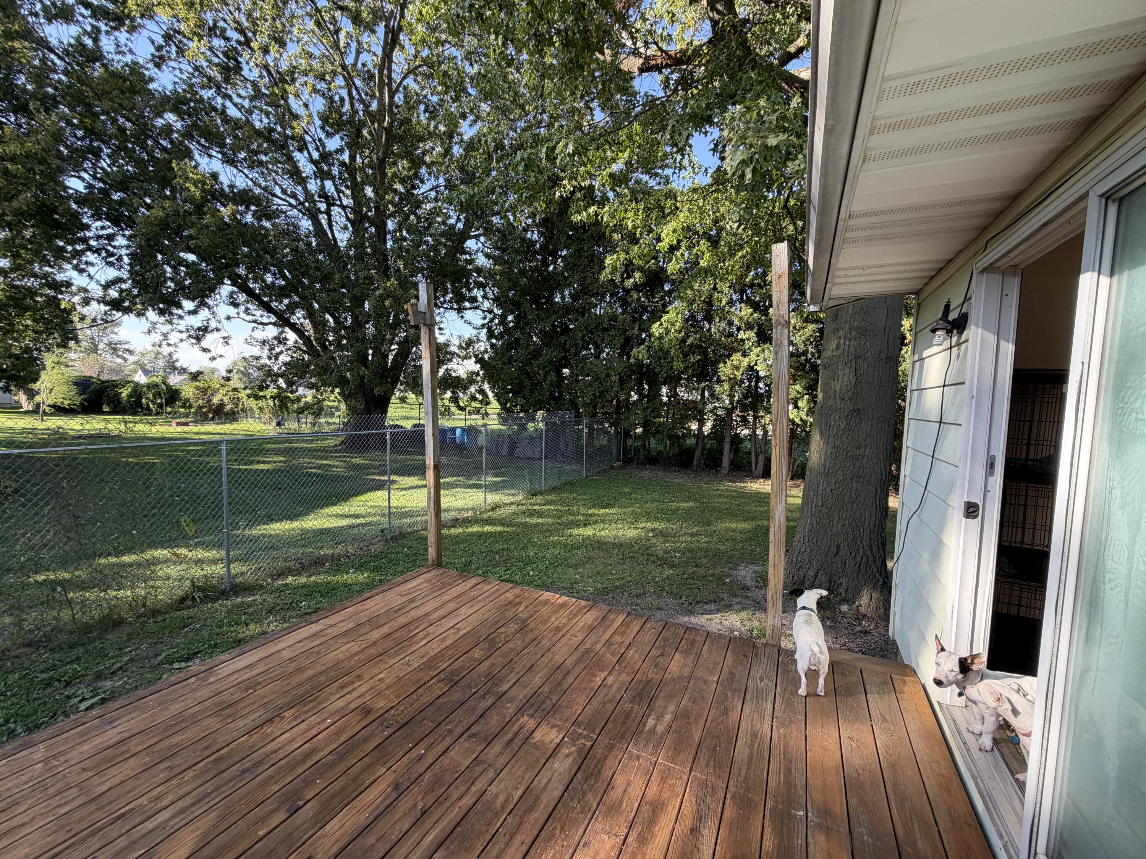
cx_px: 573
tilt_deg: -4.2
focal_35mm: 14
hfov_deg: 102.1
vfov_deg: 85.7
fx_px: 463
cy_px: 430
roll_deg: -1.7
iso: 50
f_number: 2.2
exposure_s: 1/200
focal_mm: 2.22
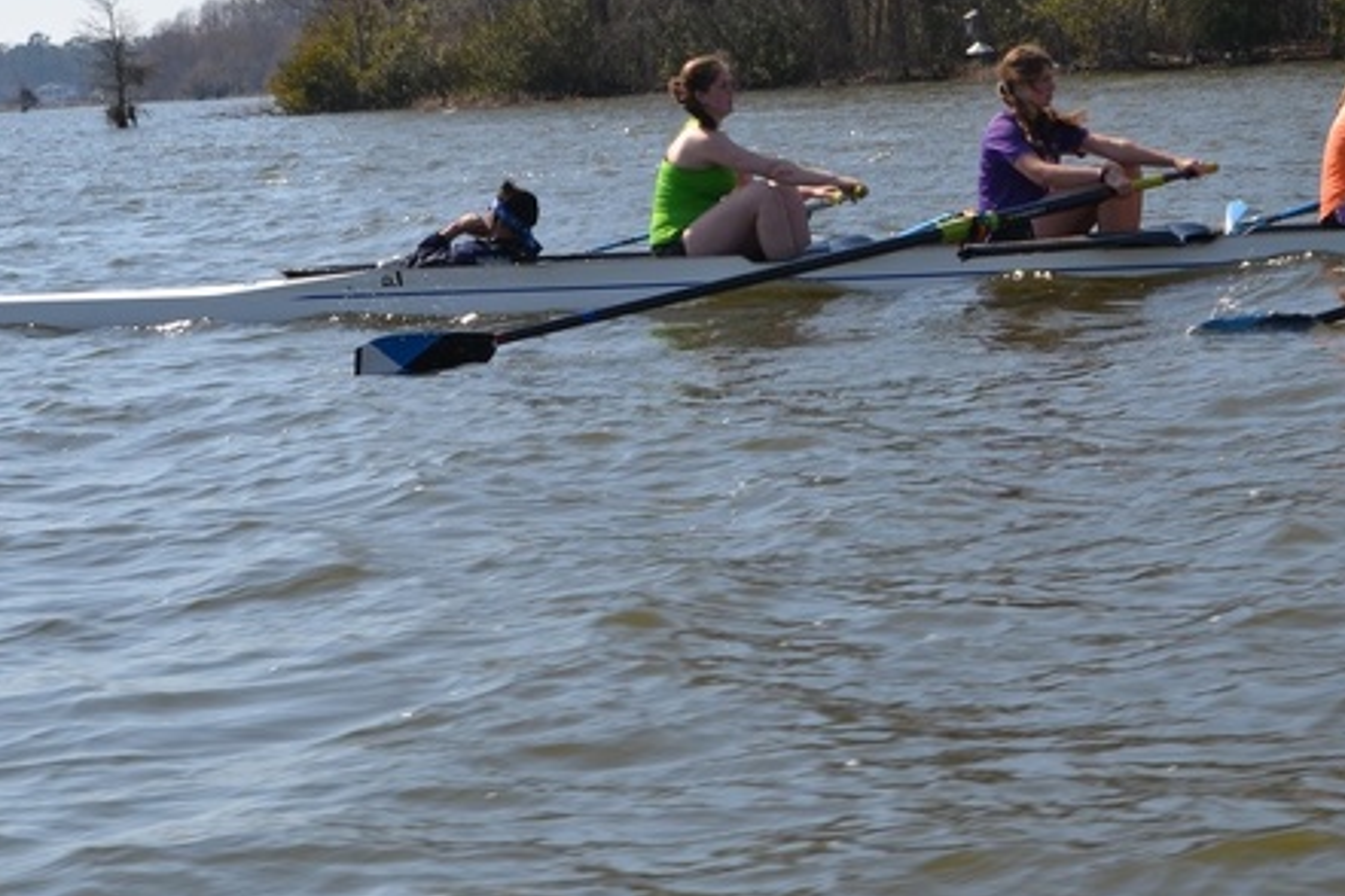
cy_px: 408
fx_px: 3624
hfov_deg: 21.0
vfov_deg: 14.1
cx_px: 863
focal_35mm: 97
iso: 100
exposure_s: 1/250
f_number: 8
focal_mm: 36
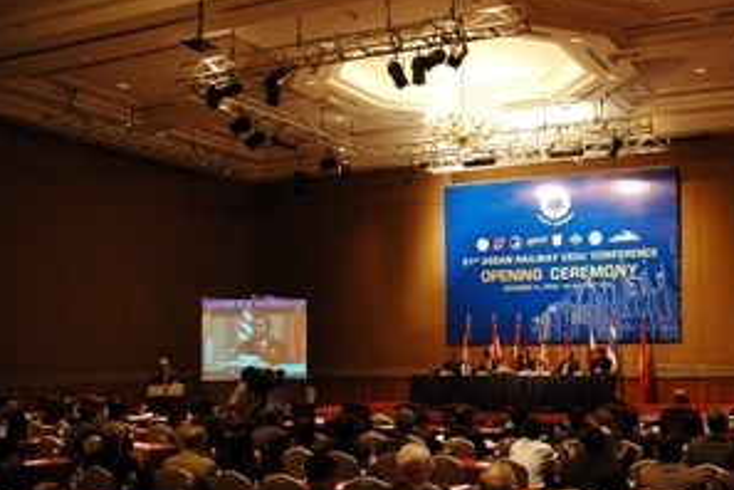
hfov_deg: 46.0
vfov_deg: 32.3
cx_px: 535
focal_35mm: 41
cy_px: 339
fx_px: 836
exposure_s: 1/40
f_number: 3.5
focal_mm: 18
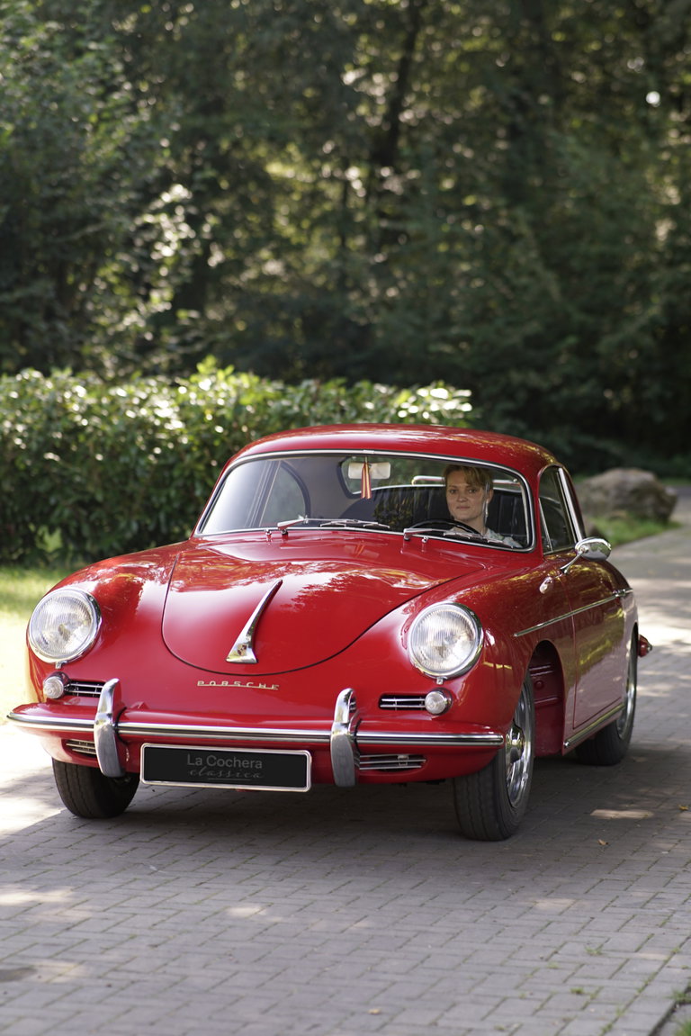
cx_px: 346
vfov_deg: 23.9
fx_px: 2446
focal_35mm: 85
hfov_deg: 16.1
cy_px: 518
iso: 200
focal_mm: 85
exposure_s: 1/200
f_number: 2.2
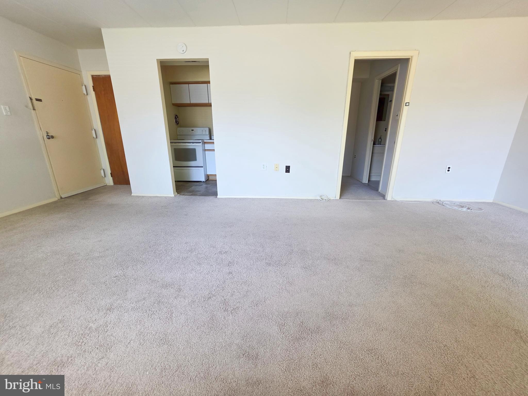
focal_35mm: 13
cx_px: 264
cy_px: 198
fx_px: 198
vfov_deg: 89.9
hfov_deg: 106.2
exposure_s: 1/120
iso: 160
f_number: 1.9
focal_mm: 2.2
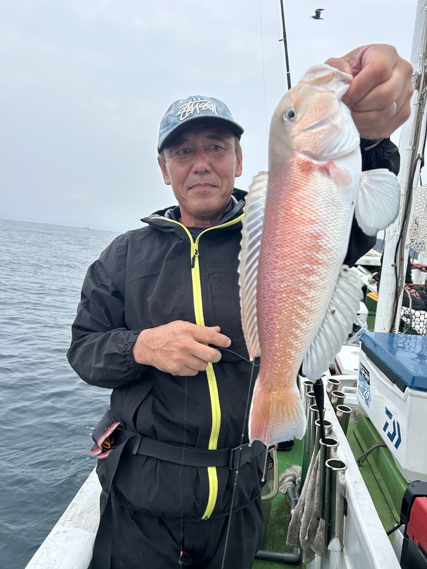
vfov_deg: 67.3
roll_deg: -7.7
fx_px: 428
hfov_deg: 53.0
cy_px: 284
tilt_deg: -6.0
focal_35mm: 26
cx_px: 214
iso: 50
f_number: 1.5
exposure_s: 1/2299
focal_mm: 5.7
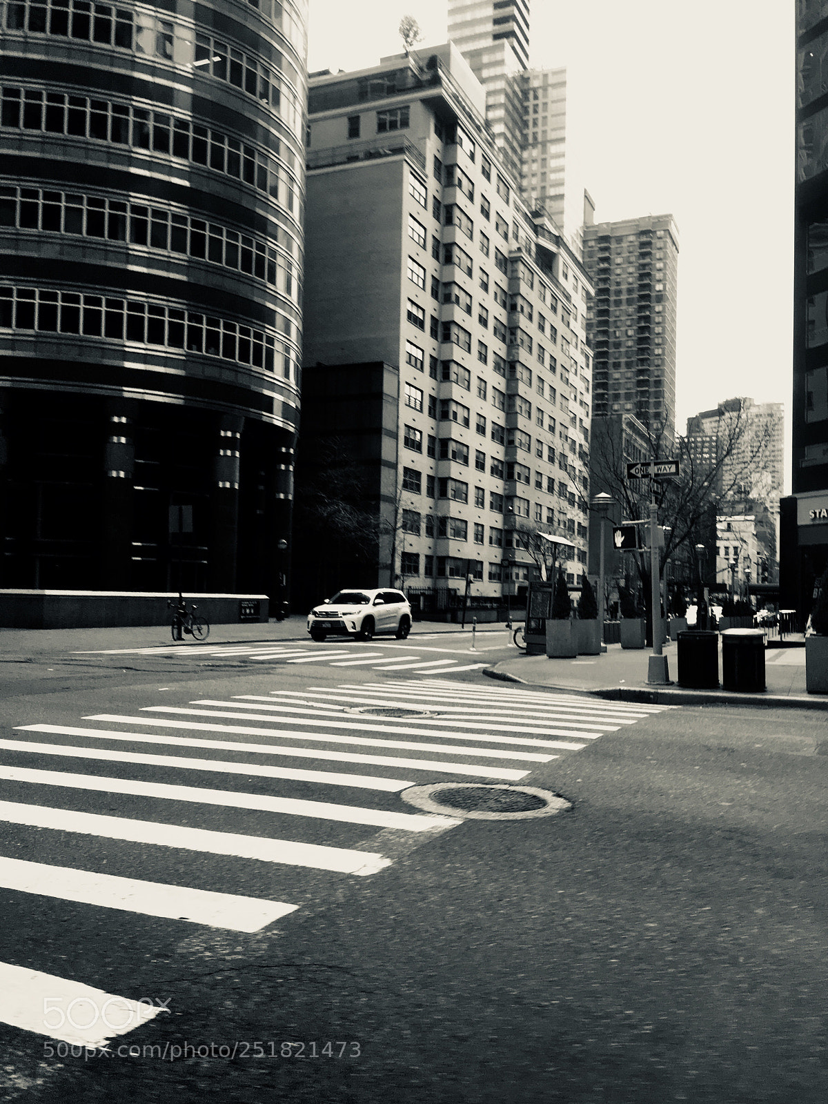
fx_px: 925
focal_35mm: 29
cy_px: 552
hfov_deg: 48.2
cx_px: 414
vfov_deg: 61.7
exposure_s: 1/120
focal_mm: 4.15
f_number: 2.2
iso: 40
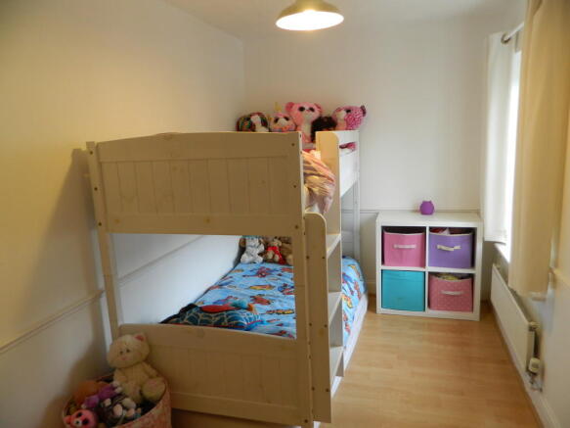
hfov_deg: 69.4
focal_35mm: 25
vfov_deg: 54.9
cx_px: 285
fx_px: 412
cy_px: 214
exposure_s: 1/30
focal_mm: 4.5
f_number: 3.1
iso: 110
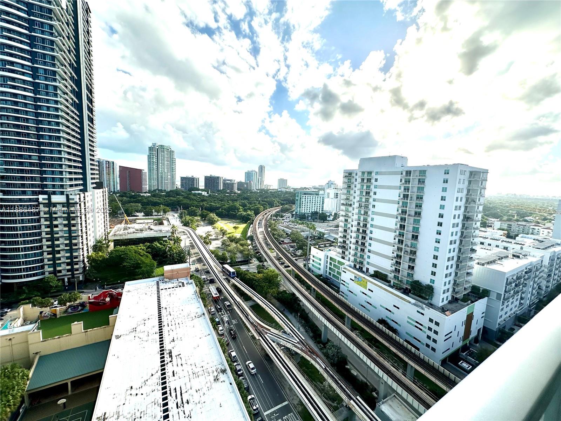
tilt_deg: -7.1
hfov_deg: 102.1
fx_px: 227
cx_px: 280
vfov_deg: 85.7
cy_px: 210
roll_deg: -2.4
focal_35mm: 14
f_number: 2.2
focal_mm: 2.22
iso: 50
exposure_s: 1/2959
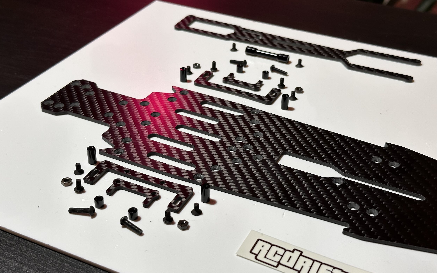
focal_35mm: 51
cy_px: 133
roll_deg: -0.9
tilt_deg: -33.6
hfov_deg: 39.6
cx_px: 218
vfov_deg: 25.3
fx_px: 607
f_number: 1.78
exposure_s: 1/50
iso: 64
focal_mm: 6.86
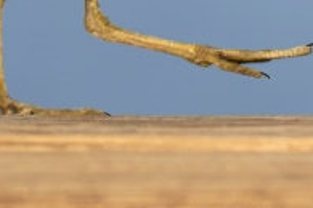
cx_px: 201
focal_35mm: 1147
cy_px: -167
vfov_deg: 1.2
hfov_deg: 1.8
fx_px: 9972
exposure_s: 1/3200
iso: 1600
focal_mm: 280
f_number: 6.3
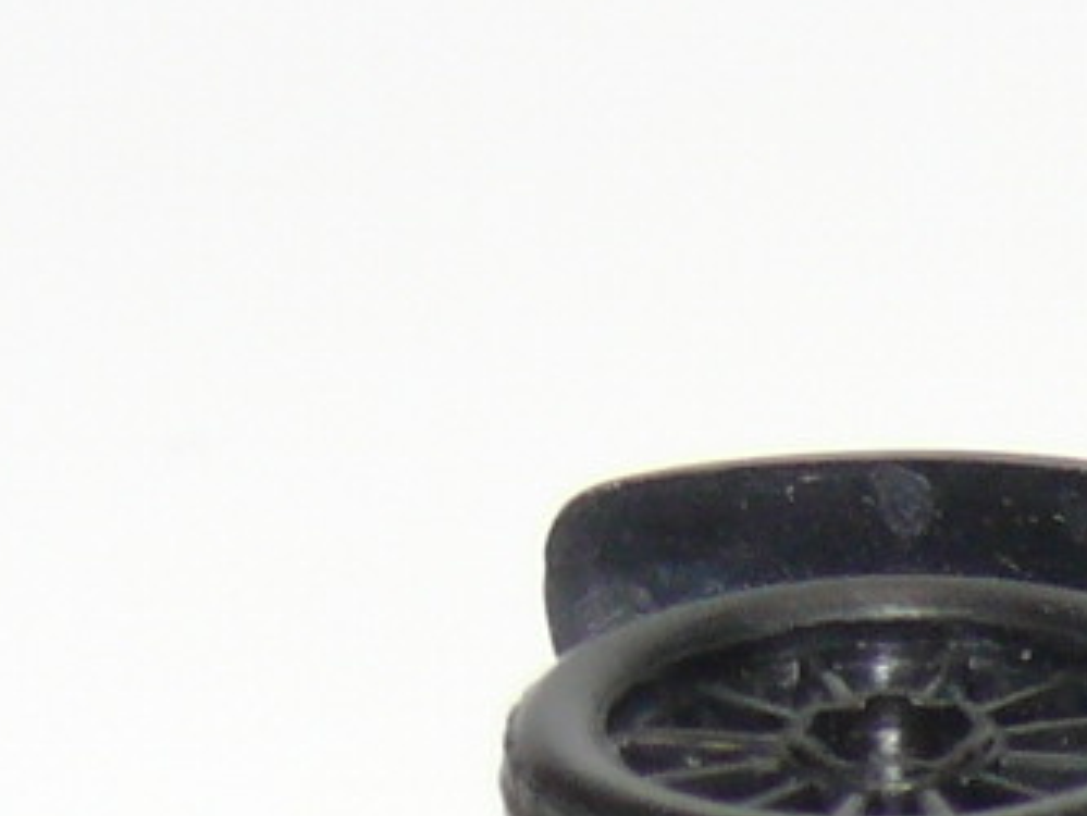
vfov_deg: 3.3
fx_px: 14324
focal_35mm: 456
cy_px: 1110
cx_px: 2468
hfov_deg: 4.3
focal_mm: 12.9
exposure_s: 1/30
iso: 100
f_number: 4
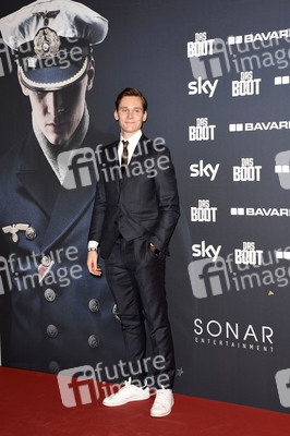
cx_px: 145
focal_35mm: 60
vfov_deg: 33.4
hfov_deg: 22.6
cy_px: 218
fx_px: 726
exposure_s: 1/160
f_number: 6.3
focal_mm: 40
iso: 800
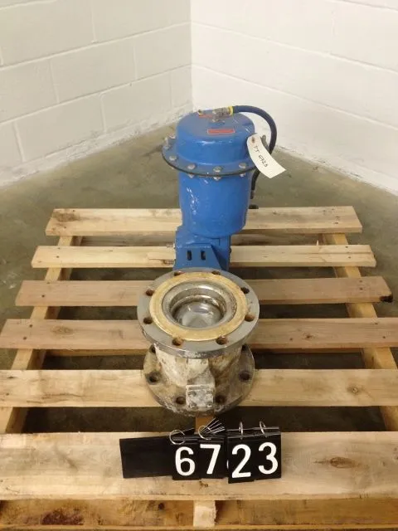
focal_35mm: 35
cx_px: 199
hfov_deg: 40.7
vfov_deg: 52.6
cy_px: 266
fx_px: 537
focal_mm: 4.28
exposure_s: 1/20
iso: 200
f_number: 2.4
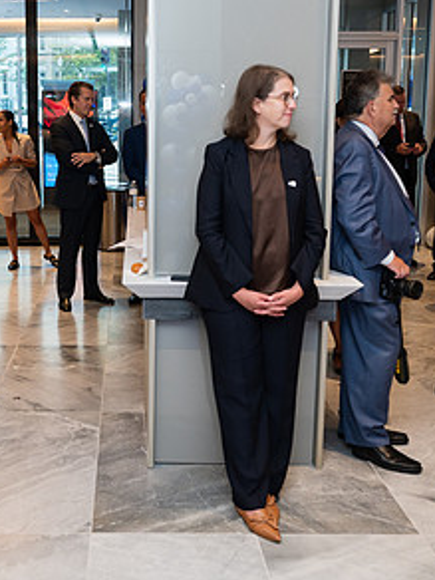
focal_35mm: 46
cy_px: 234
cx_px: 119
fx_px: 771
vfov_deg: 41.1
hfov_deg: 31.1
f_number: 3.2
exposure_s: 1/160
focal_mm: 24
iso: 400
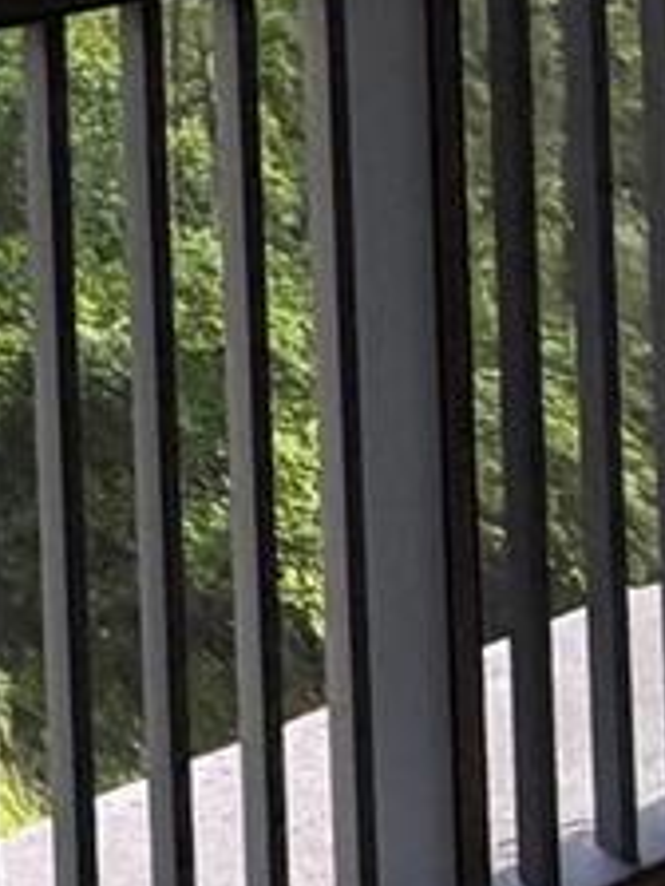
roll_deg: +2.3
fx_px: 1921
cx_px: -1029
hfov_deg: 13.2
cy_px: -708
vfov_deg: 19.5
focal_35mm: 75
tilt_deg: -0.6
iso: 64
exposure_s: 1/502
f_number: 2.2
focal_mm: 2.22
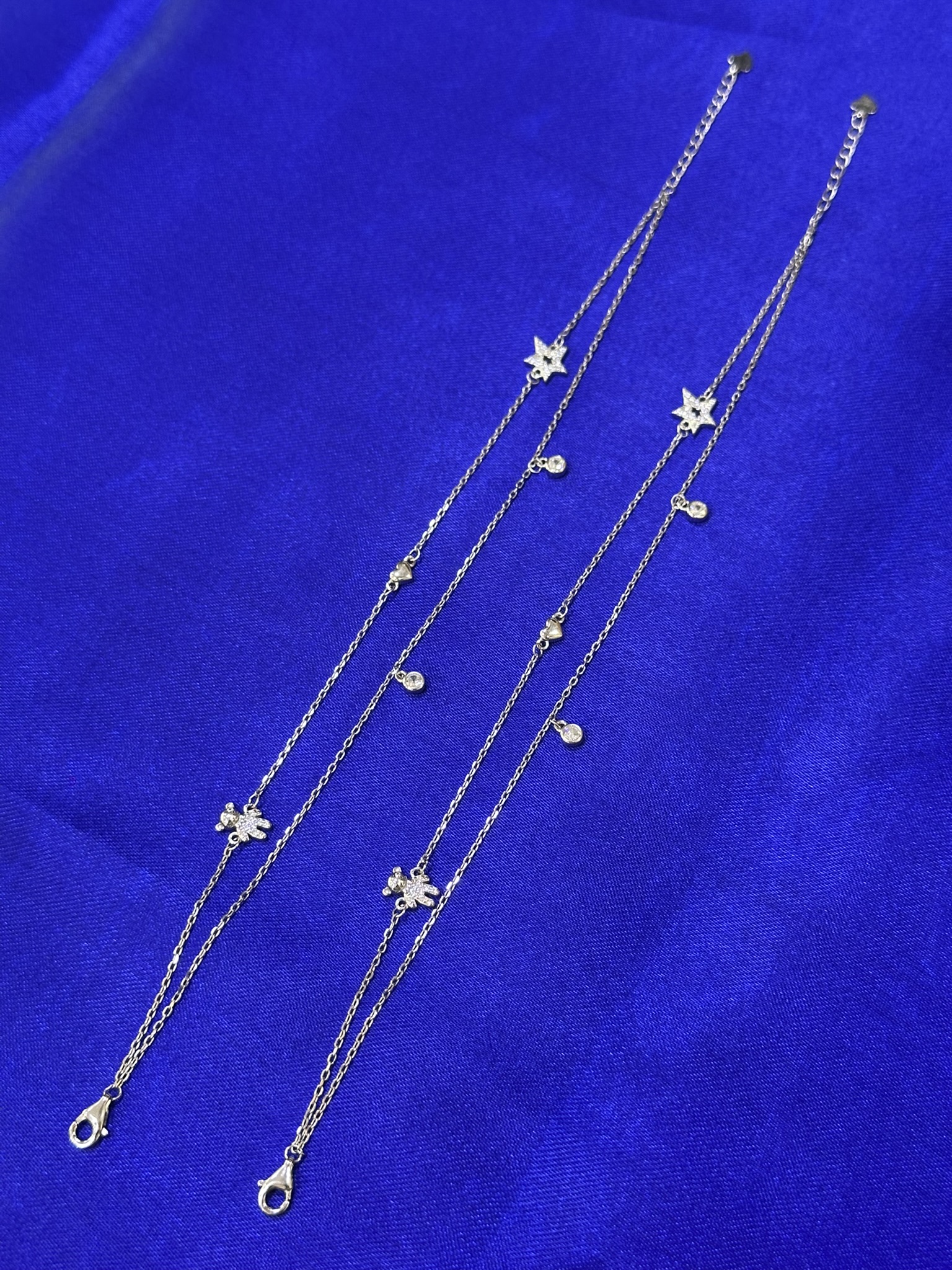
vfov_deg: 39.7
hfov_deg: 30.3
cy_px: 635
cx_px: 476
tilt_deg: -62.8
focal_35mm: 48
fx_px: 1760
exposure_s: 1/50
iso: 160
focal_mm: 6.86
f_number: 1.78
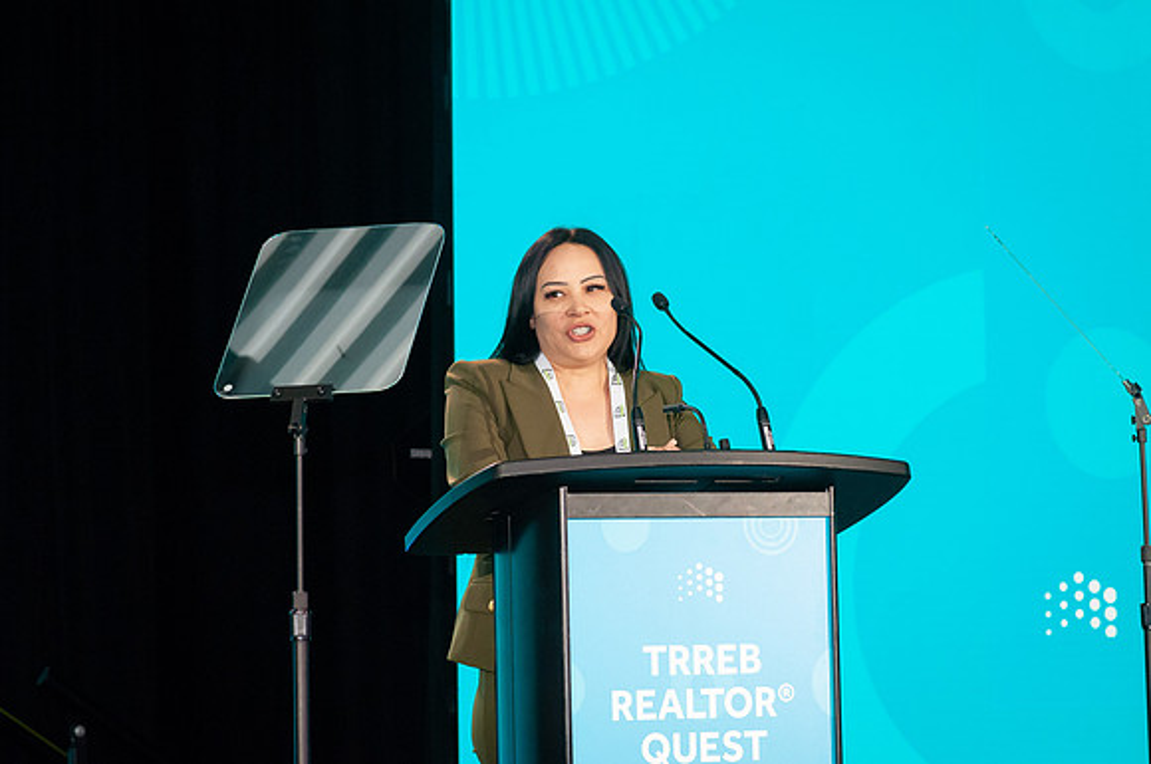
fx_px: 4071
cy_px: 382
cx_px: 576
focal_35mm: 128
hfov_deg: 16.1
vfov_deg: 10.7
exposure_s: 1/250
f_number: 5
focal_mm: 85
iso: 1600
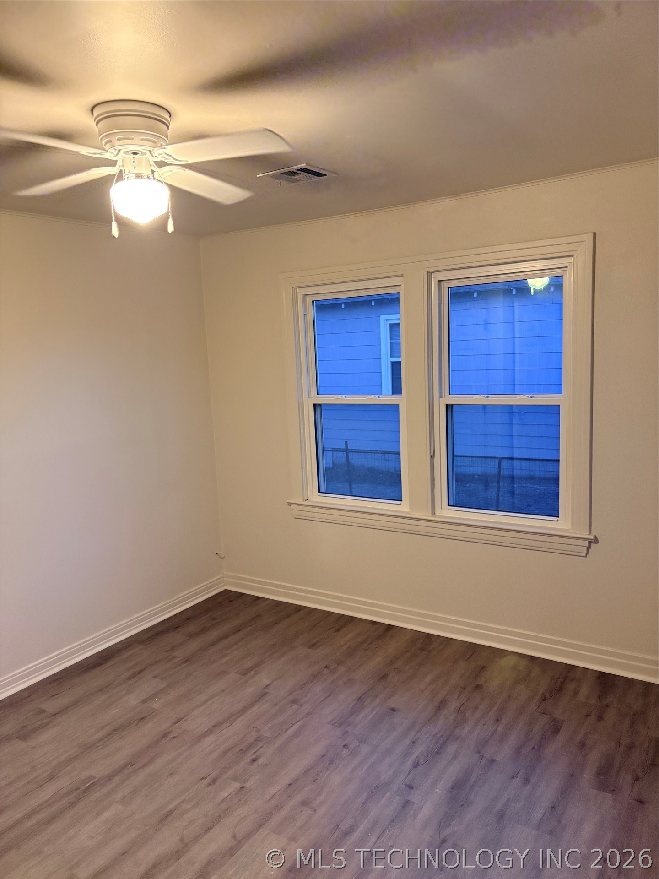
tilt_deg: -7.4
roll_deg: +1.7
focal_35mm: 26
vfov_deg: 67.3
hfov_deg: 53.1
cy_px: 440
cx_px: 330
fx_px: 660
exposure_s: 1/60
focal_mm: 5.96
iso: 400
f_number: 1.6
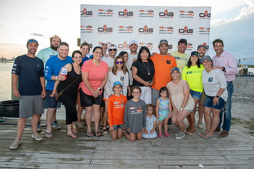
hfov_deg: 65.5
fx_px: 197
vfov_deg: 46.4
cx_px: 127
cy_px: 84
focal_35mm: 28
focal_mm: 28
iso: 200
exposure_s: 1/160
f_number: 4.5
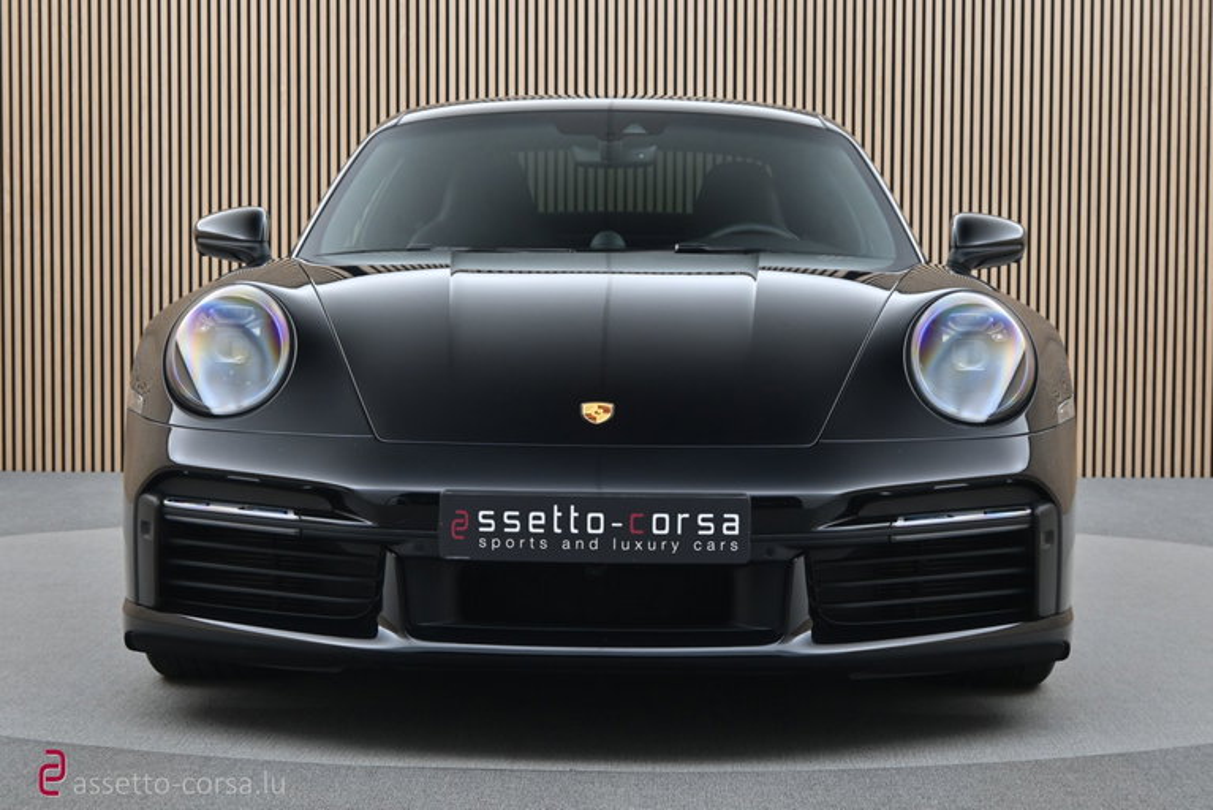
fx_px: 2528
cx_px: 606
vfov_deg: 18.2
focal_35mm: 75
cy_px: 405
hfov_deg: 27.0
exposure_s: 1/50
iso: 1250
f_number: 6.3
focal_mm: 50
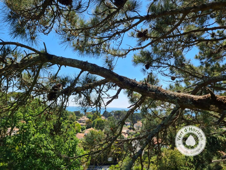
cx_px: 113
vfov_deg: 53.1
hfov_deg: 67.3
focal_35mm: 26
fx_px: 170
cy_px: 85
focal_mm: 5.4
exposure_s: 1/1667
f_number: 1.8
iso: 50
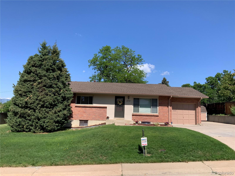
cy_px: 88
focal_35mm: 29
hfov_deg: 61.7
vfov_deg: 48.2
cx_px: 118
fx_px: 197
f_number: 1.8
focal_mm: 3
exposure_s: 1/1786
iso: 16
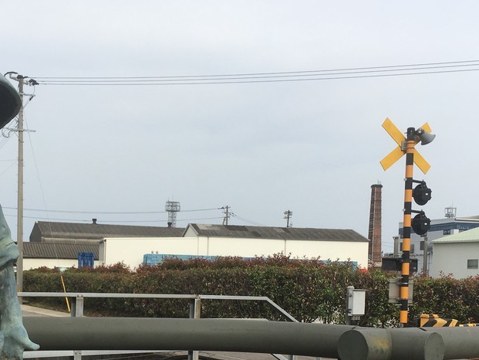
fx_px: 775
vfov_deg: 25.6
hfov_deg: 33.9
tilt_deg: -1.5
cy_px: 297
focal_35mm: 56
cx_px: 149
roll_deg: -2.0
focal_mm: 4.15
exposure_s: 1/1603
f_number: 2.2
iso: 25
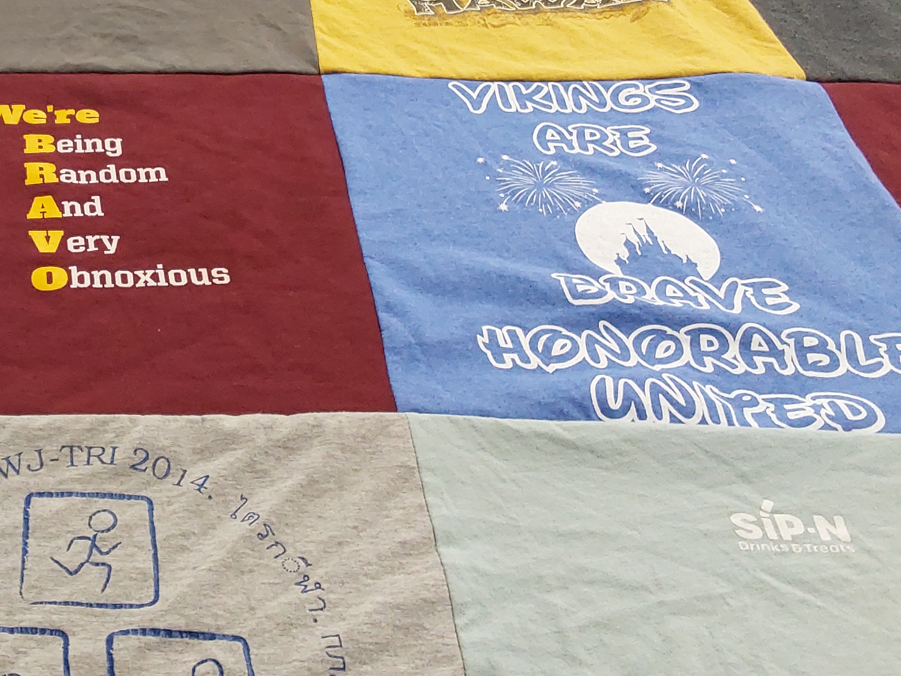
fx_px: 1406
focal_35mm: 54
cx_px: 107
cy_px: 228
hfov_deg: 33.8
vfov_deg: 26.9
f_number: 1.9
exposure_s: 1/60
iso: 160
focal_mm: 2.91
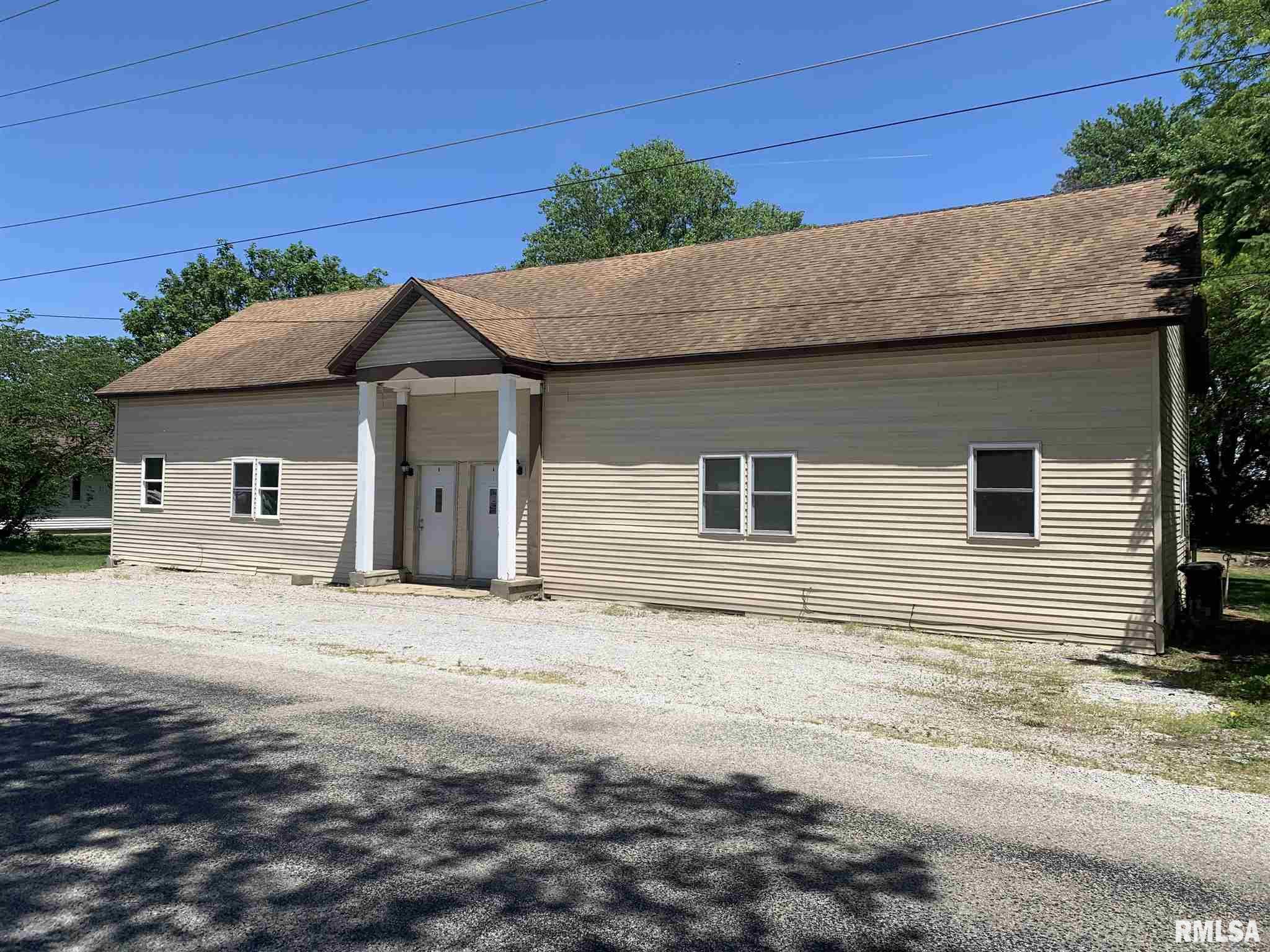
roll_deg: -0.9
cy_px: 476
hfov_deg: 67.3
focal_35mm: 26
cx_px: 635
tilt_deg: +0.3
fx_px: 954
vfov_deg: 53.1
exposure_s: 1/2755
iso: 25
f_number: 1.8
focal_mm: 4.25
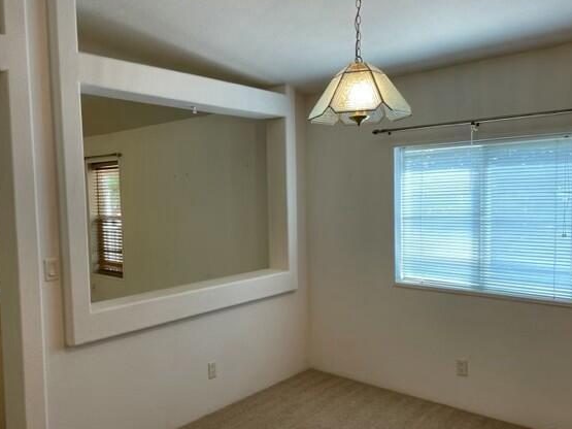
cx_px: 257
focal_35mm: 30
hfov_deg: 59.8
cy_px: 223
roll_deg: +1.5
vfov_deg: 46.8
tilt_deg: -4.4
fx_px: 496
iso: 100
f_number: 1.6
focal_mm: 4.2
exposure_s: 1/120
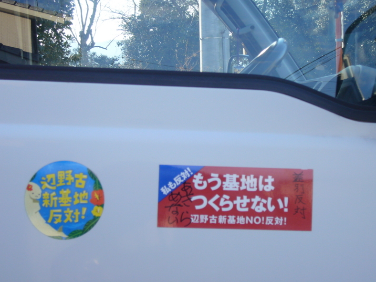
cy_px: 141
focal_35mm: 64
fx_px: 695
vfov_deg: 22.9
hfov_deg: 30.3
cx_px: 190
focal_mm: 10.3
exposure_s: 1/125
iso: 80
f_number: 4.1
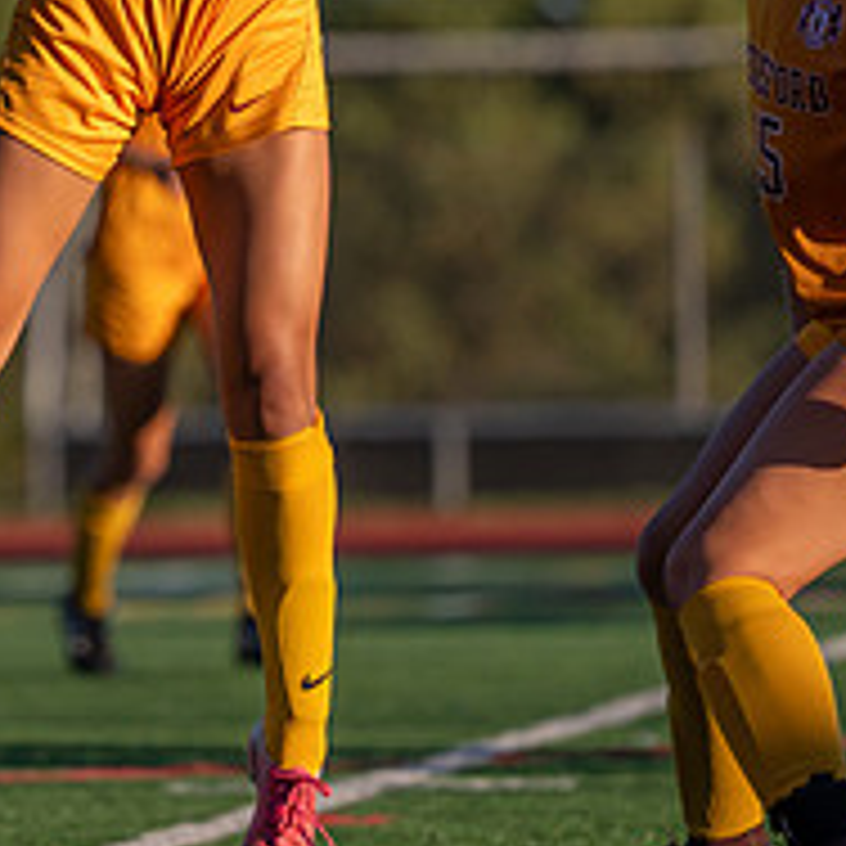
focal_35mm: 572
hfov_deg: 3.1
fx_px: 15816
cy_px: 126
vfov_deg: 3.1
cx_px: -100
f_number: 2.8
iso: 110
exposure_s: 1/2000
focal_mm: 180
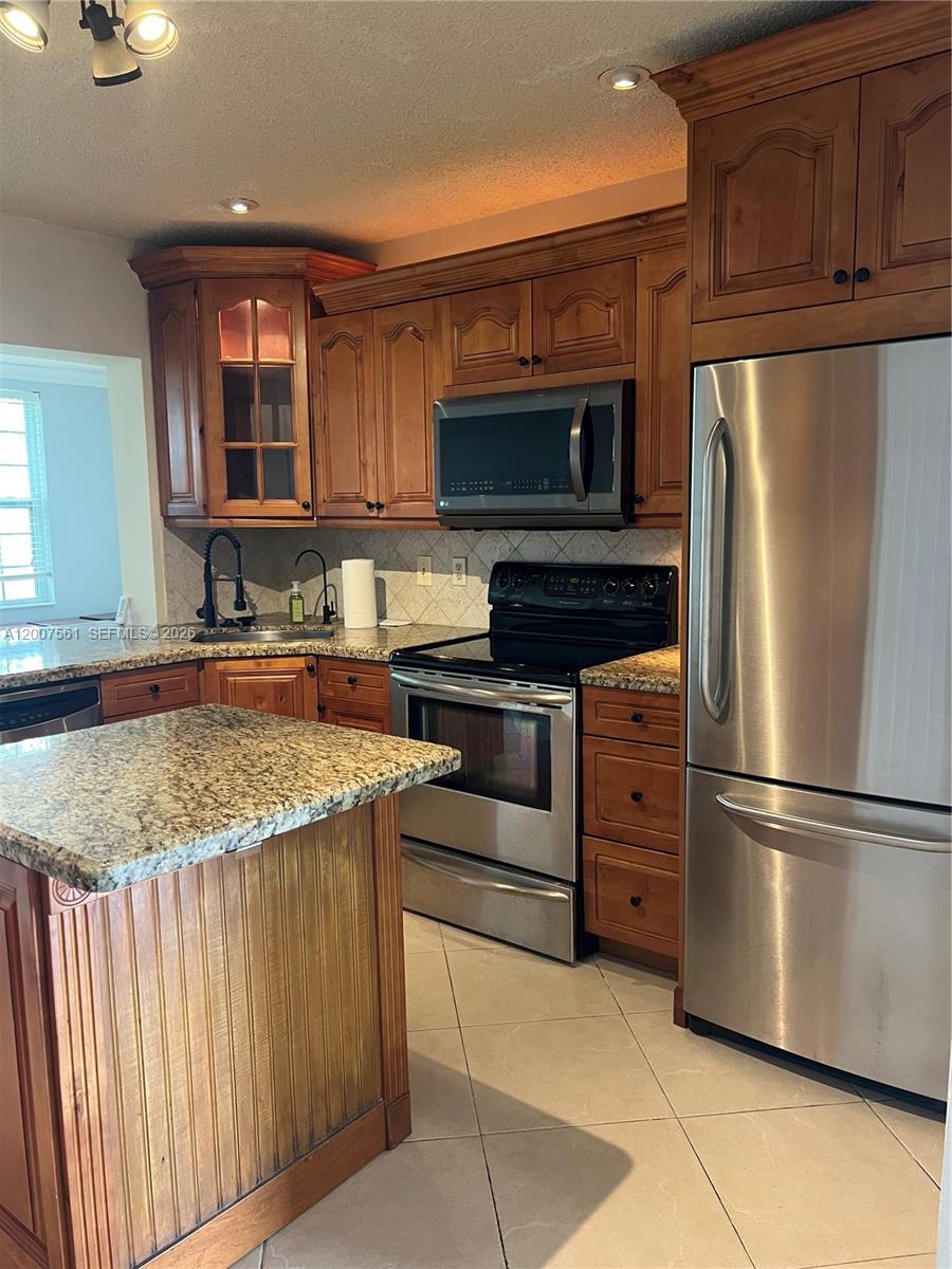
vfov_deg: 67.3
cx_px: 476
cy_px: 634
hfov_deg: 53.1
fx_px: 953
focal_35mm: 26
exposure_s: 1/60
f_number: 1.5
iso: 200
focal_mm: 5.7
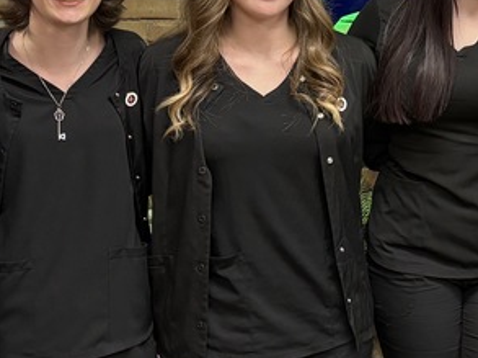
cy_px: 64
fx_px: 1255
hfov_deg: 19.9
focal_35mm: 91
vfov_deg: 16.1
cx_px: 610
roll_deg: +0.4
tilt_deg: -3.1
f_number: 1.6
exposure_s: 1/60
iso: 160
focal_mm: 5.96
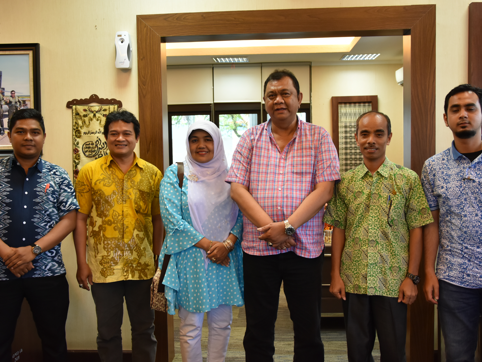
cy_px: 181
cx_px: 249
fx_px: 543
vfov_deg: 36.8
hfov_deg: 47.9
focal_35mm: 39
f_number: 4.5
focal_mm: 24
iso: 800
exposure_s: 1/80
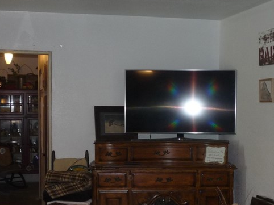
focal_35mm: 68
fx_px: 538
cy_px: 137
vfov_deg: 21.5
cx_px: 174
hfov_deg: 28.5
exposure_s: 1/30
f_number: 3.3
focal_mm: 5.2
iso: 125
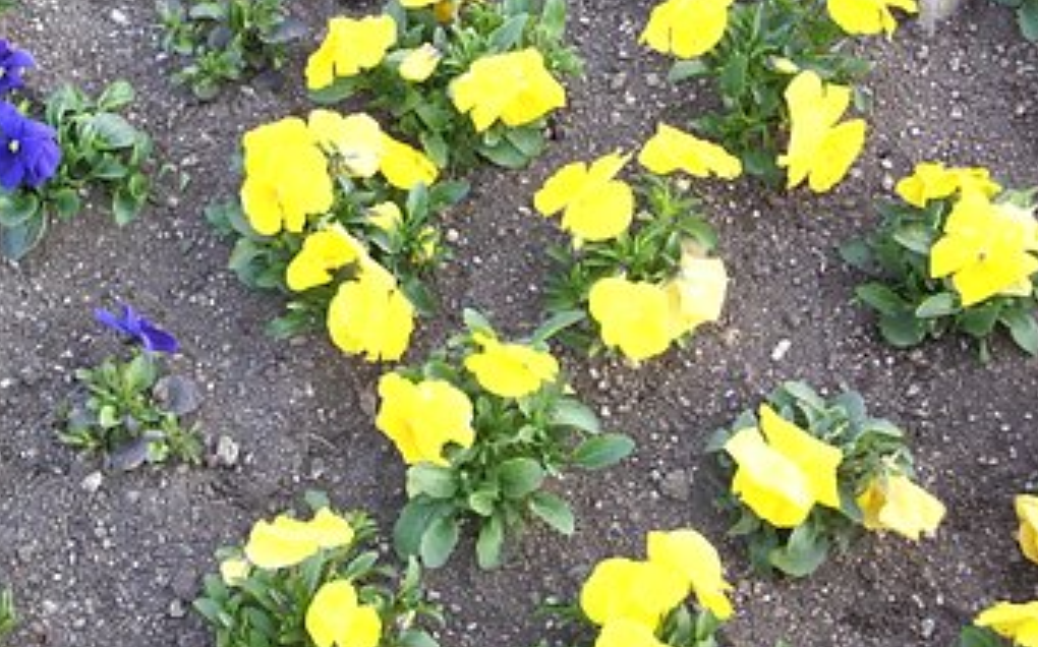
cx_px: 278
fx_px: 2799
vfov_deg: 13.1
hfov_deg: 20.9
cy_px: 76
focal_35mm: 99
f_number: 3.5
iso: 100
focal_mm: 10.2
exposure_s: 1/60
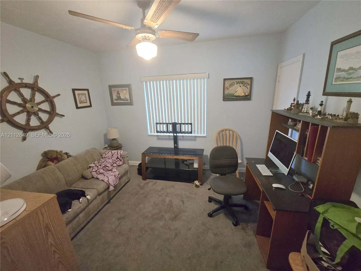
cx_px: 180
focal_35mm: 13
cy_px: 136
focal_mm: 2.2
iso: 1000
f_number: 2.2
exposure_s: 1/60
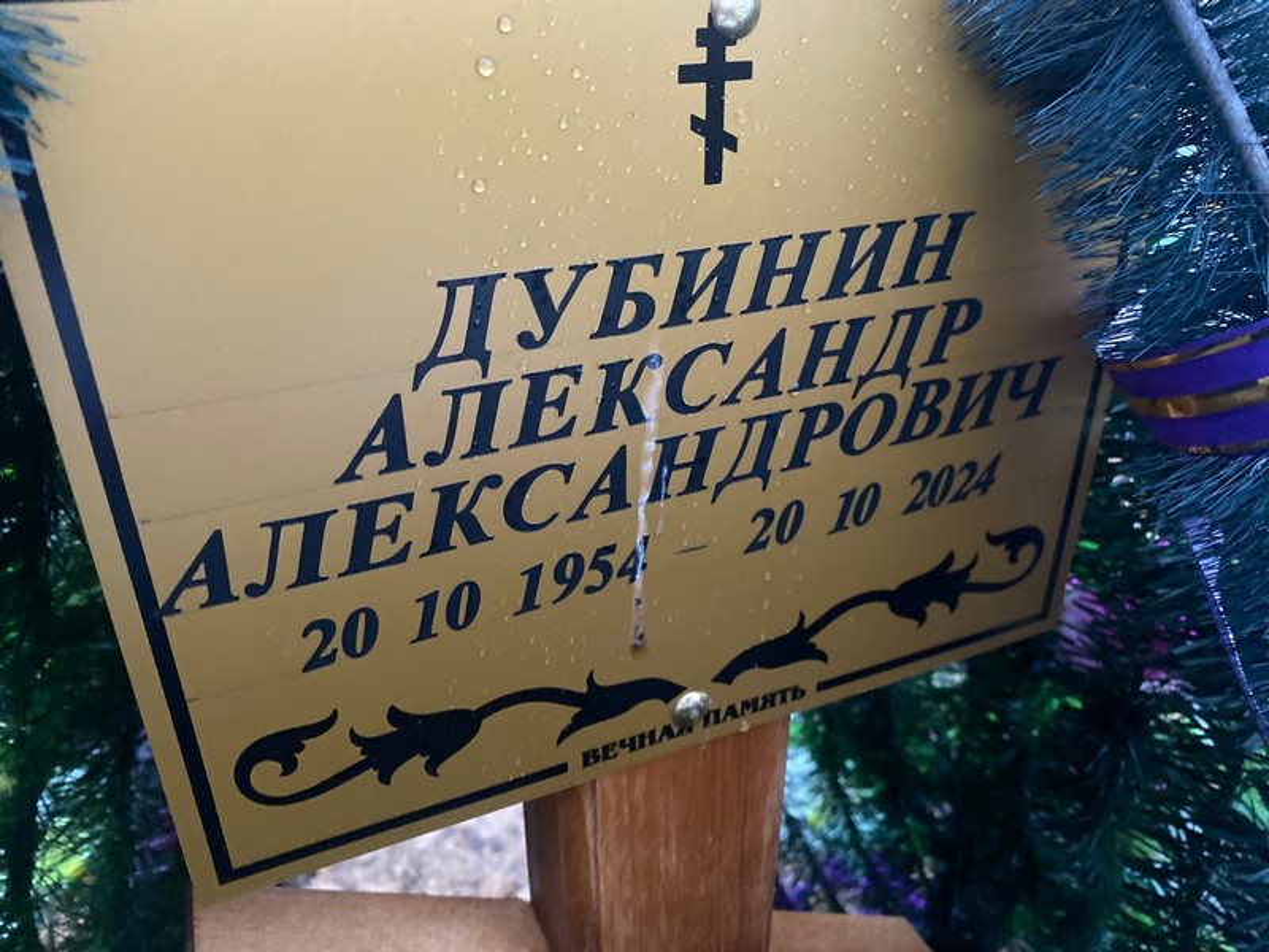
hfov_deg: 67.3
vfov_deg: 53.1
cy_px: 476
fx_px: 953
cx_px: 634
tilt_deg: -27.9
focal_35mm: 26
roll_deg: +1.1
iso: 800
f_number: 1.8
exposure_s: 1/30
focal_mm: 4.25
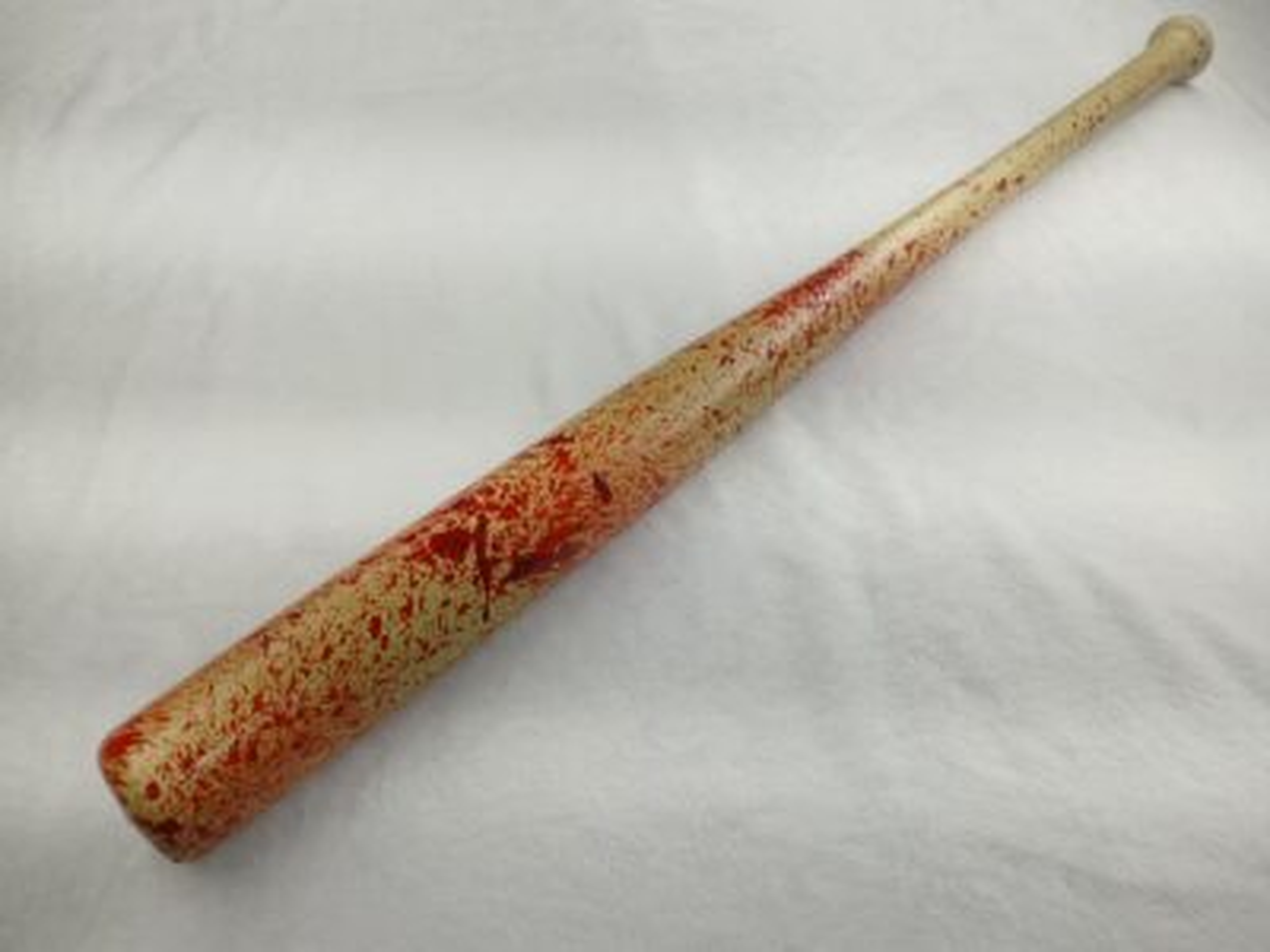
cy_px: 476
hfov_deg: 67.3
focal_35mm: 26
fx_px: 954
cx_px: 635
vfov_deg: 53.1
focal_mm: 3.98
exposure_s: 1/100
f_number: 1.8
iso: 20
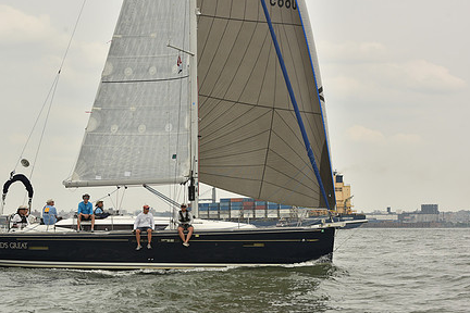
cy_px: 207
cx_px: 165
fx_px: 1227
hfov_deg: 21.6
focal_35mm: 94
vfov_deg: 14.5
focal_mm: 70
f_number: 9
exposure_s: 1/640
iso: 250
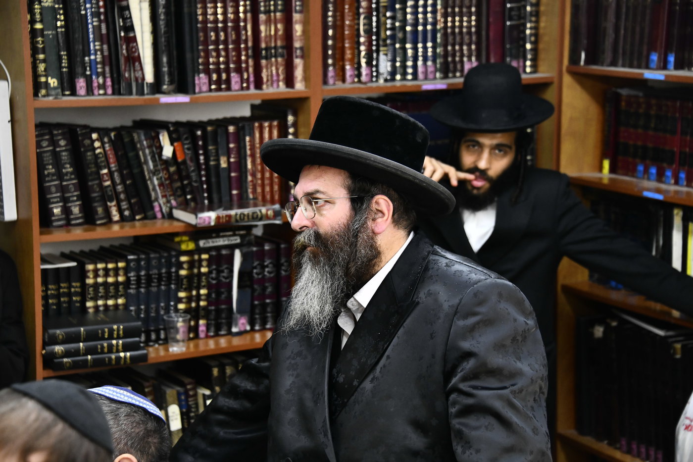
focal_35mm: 98
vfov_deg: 14.0
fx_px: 1886
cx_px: 346
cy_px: 231
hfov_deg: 20.8
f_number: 5.3
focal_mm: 98
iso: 1600
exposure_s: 1/125
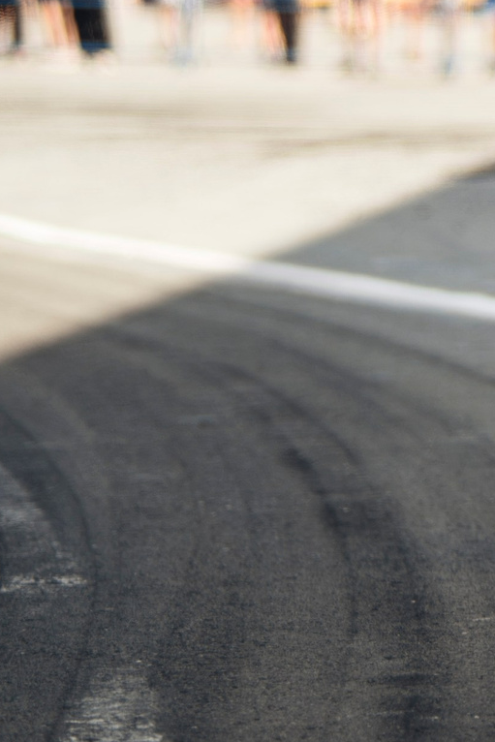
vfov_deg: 7.2
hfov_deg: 4.8
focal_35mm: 284
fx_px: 5854
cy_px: 155
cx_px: 846
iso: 100
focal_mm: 85
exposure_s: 1/250
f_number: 1.8
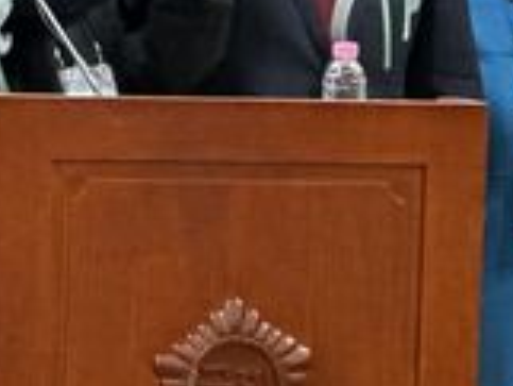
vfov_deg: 4.8
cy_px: 180
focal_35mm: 311
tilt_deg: -3.1
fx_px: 4612
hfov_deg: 6.3
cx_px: -188
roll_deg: -1.0
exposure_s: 1/40
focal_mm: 9
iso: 320
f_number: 2.8
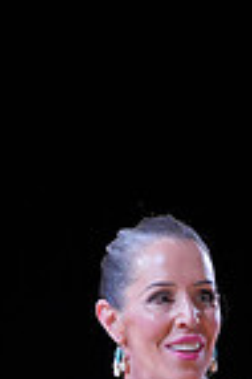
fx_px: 6767
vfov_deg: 3.2
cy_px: 721
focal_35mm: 643
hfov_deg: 2.1
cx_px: 113
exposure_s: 1/400
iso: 800
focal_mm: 158
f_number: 4
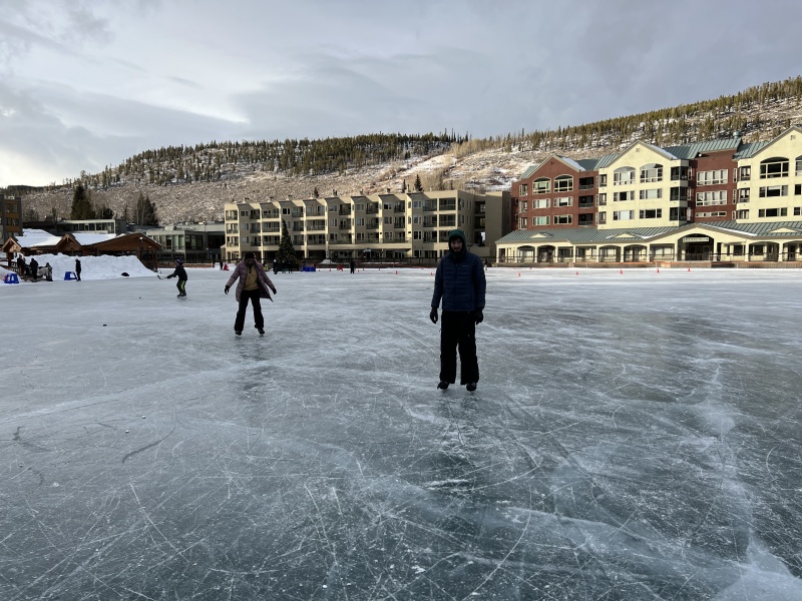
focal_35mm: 26
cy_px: 300
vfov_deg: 53.1
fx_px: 602
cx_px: 401
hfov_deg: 67.3
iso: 50
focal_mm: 5.7
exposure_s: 1/1135
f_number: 1.5
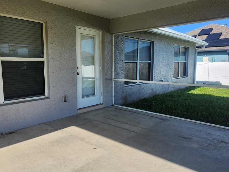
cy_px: 82
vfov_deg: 51.3
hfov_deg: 65.3
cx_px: 109
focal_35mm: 27
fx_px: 179
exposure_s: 1/508
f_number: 1.8
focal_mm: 5.54
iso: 25
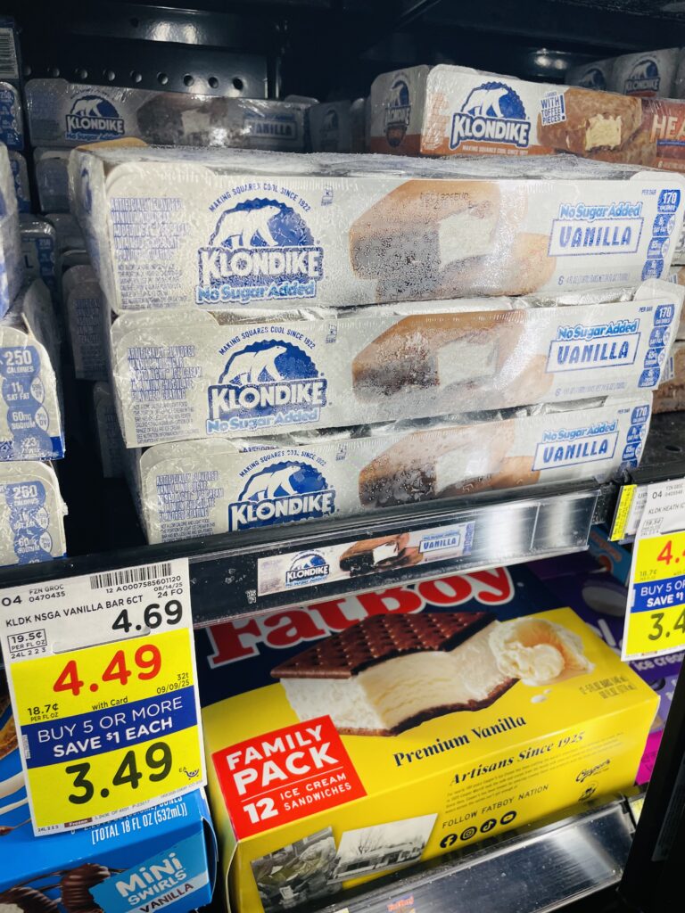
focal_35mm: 26
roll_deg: -0.6
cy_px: 456
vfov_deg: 67.3
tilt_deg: -23.7
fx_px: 686
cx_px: 342
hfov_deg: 53.1
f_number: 1.6
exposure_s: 1/120
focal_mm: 4.2
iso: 50
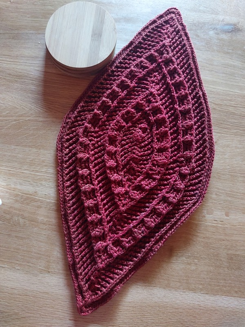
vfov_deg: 69.4
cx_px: 122
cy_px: 164
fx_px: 236
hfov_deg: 54.9
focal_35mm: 25
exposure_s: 1/24
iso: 800
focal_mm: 5.23
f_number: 1.8
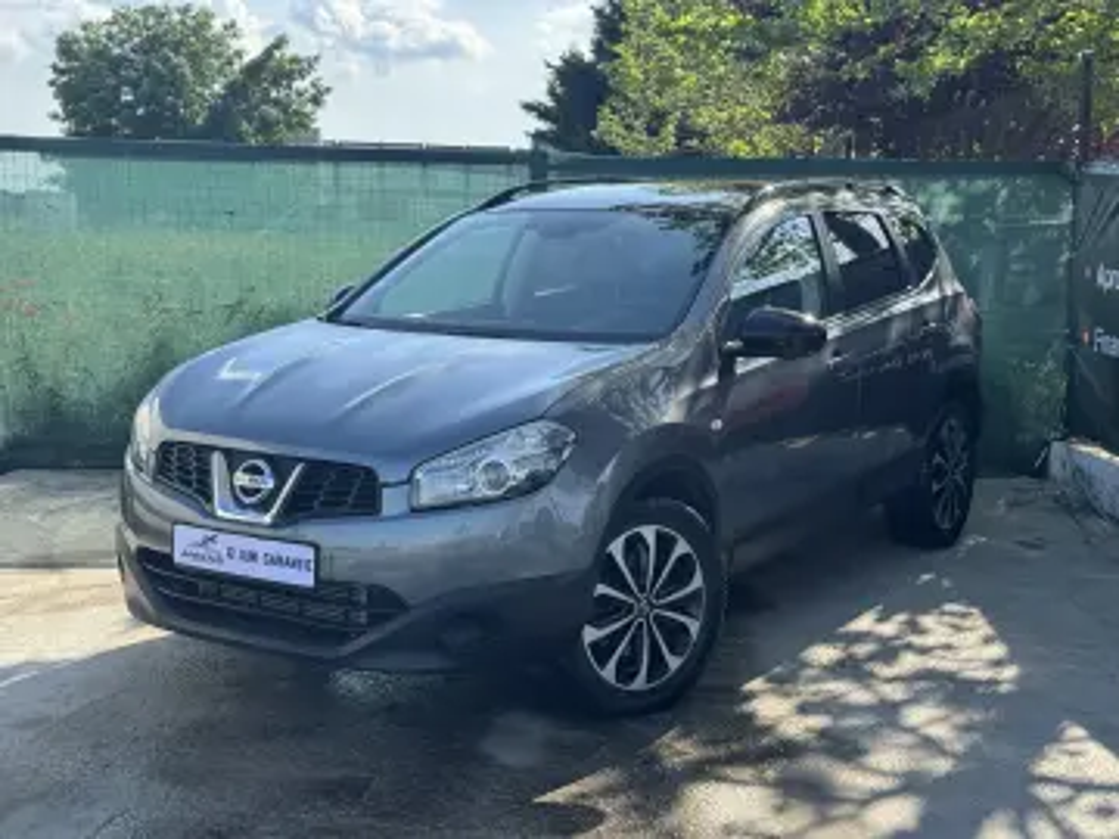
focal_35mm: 48
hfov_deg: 39.7
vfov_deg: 30.3
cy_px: 420
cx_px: 560
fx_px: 1552
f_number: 1.78
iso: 64
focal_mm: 6.76
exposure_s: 1/1724
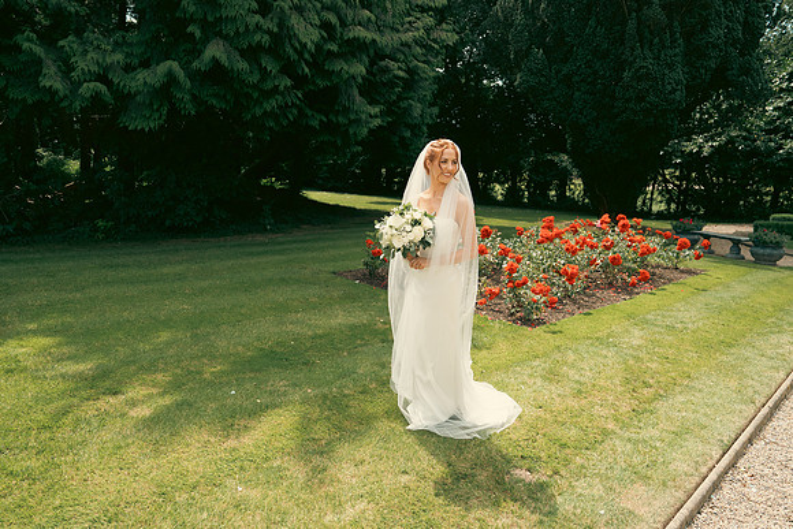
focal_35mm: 24
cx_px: 396
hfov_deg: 73.7
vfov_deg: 53.2
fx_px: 529
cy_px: 264
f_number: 3.5
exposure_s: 1/1250
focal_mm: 24
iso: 320
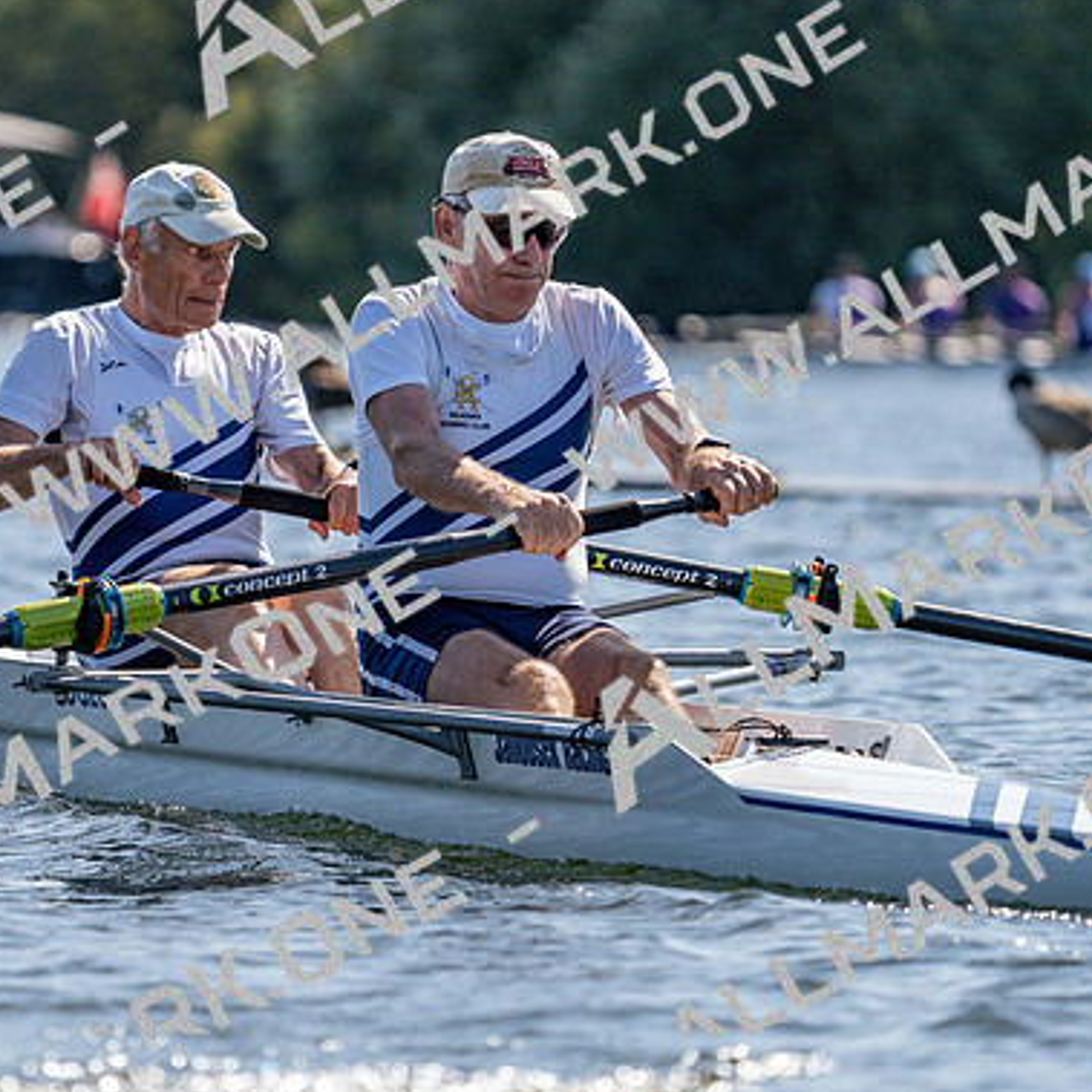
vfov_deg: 3.8
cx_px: 354
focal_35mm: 463
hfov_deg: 3.8
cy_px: 540
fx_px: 16525
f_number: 6.3
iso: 320
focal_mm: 356
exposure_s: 1/2000
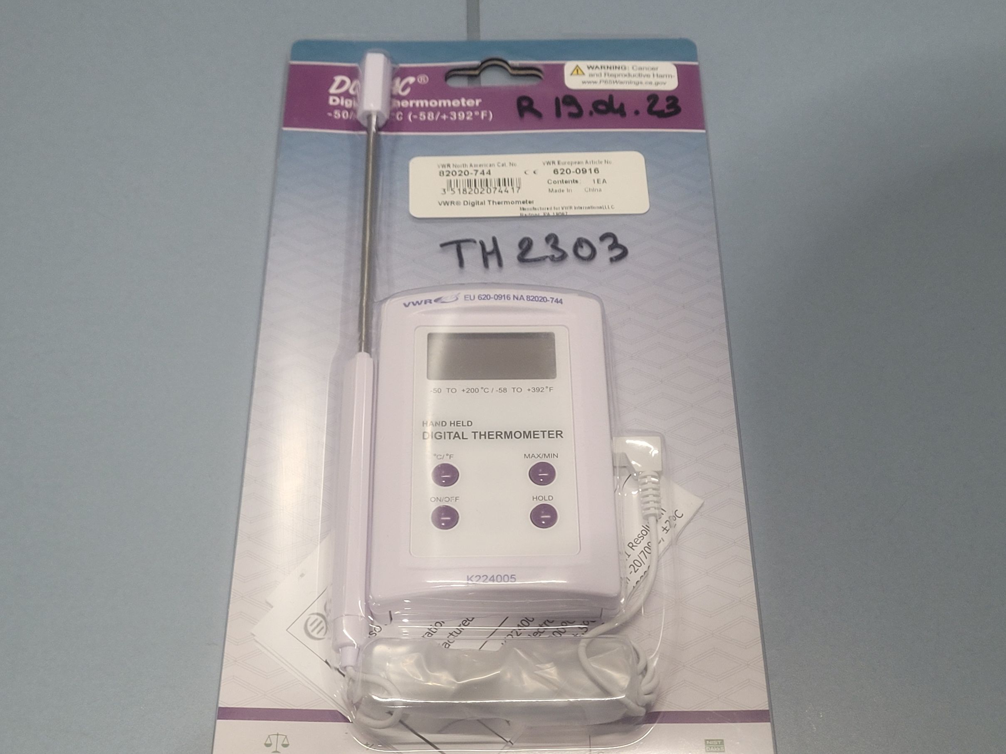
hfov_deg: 67.3
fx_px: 756
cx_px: 503
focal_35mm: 26
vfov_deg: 53.1
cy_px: 377
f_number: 1.8
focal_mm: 5.4
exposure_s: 1/100
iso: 160
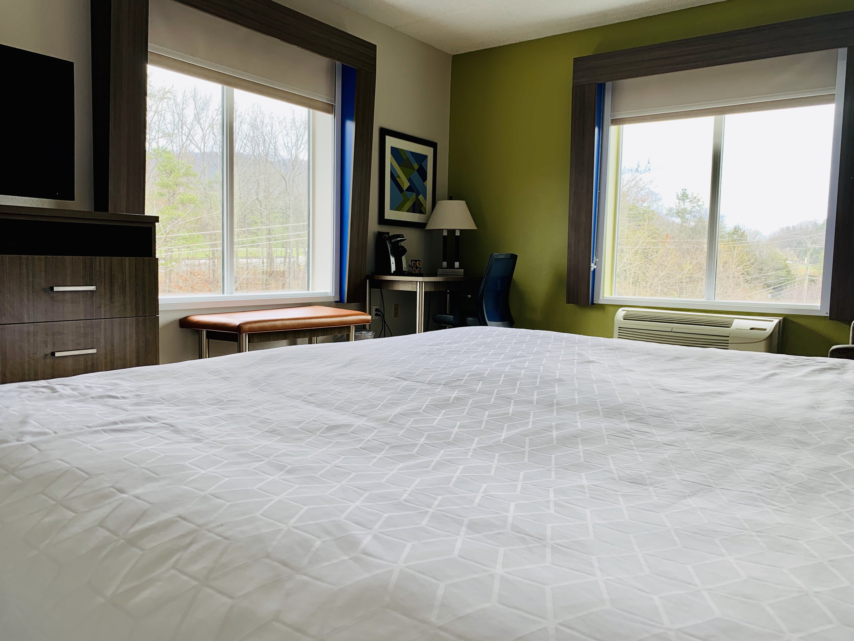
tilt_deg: -4.4
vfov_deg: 53.1
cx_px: 427
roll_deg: -2.9
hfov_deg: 67.3
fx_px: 641
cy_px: 320
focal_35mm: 26
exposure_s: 1/122
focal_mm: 4.25
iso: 25
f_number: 1.8
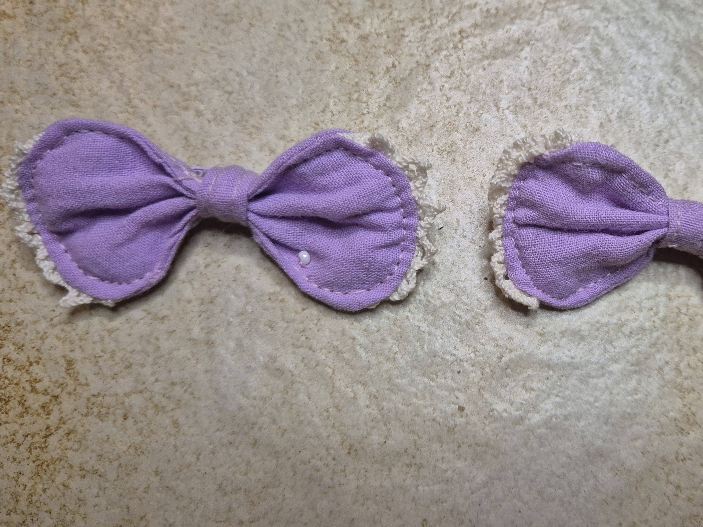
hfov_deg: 53.9
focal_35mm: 33
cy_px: 197
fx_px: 670
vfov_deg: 42.6
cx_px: 486
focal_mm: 5.4
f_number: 1.8
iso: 640
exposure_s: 1/100
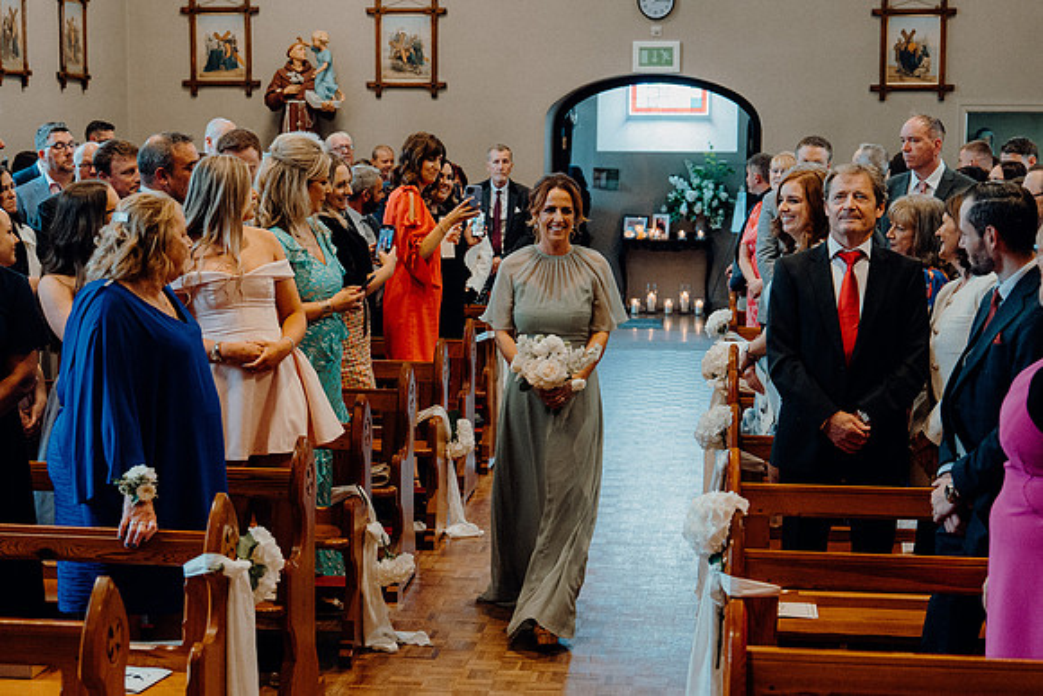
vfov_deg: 21.6
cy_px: 348
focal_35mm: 63
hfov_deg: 31.9
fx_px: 1826
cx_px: 522
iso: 2000
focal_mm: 42
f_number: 3.2
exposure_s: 1/160
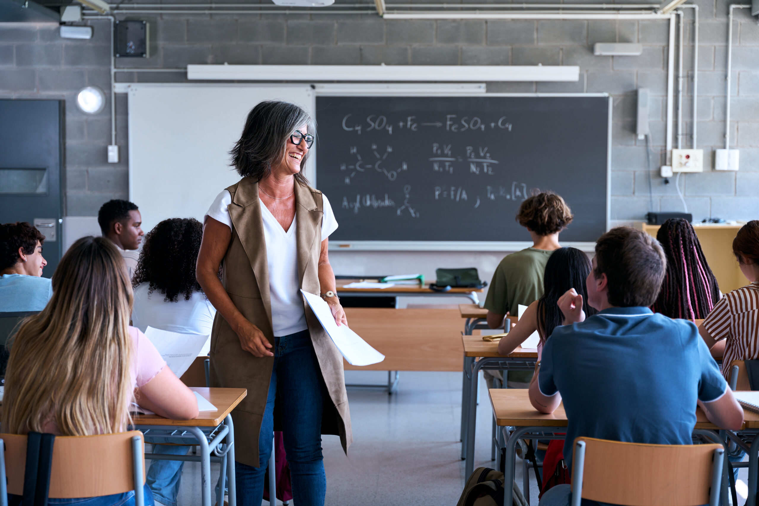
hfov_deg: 36.4
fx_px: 1153
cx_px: 380
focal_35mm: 55
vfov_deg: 24.8
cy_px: 253
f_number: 2.8
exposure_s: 1/200
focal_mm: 54.7
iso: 200
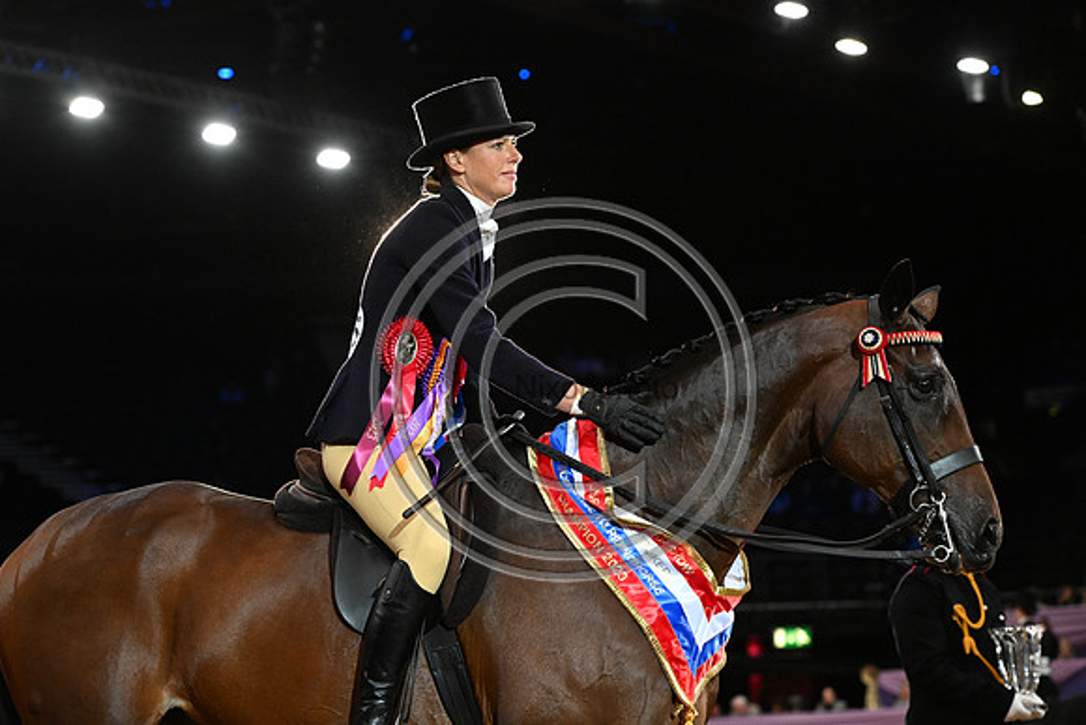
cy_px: 362
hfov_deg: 16.8
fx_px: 3681
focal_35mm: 122
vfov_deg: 11.2
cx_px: 543
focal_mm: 122
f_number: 5
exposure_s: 1/640
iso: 6400
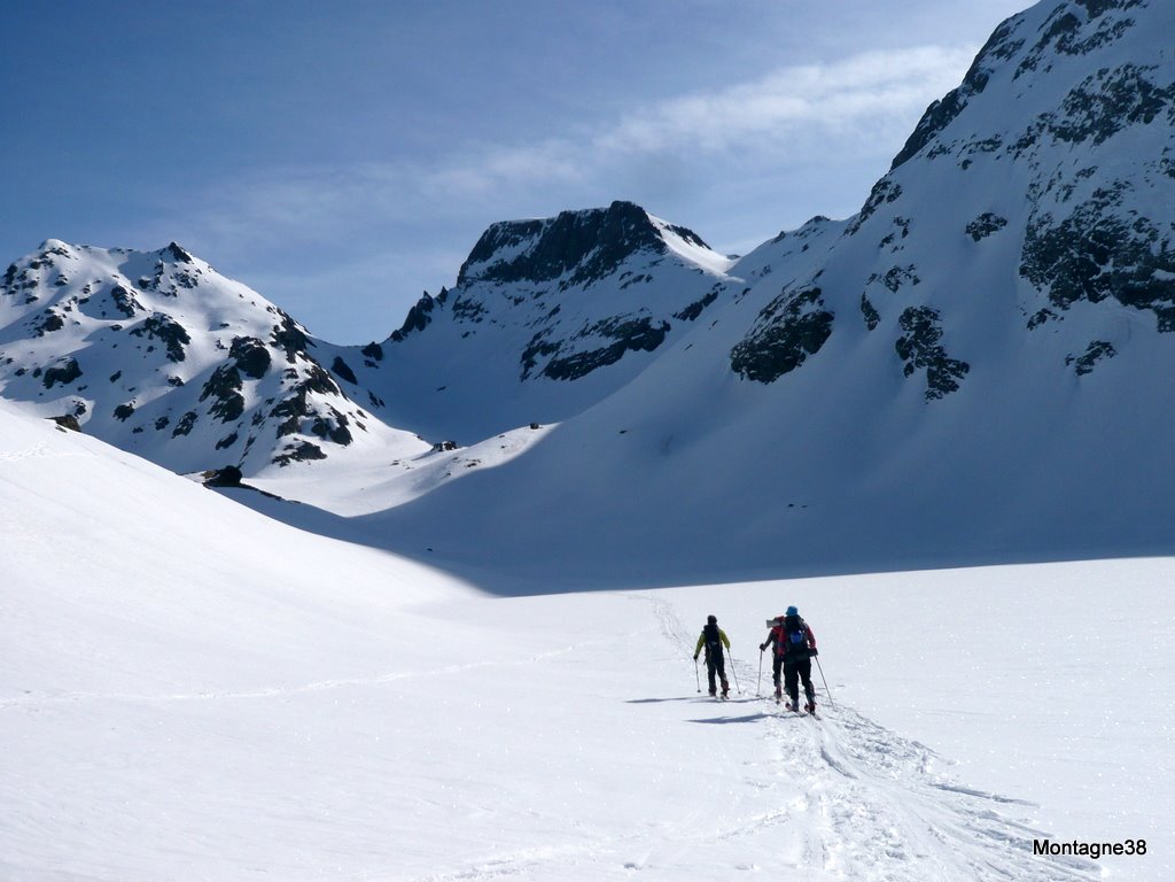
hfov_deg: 49.0
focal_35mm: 38
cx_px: 588
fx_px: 1290
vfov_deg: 37.7
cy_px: 441
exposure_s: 1/500
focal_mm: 6.2
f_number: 9
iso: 100
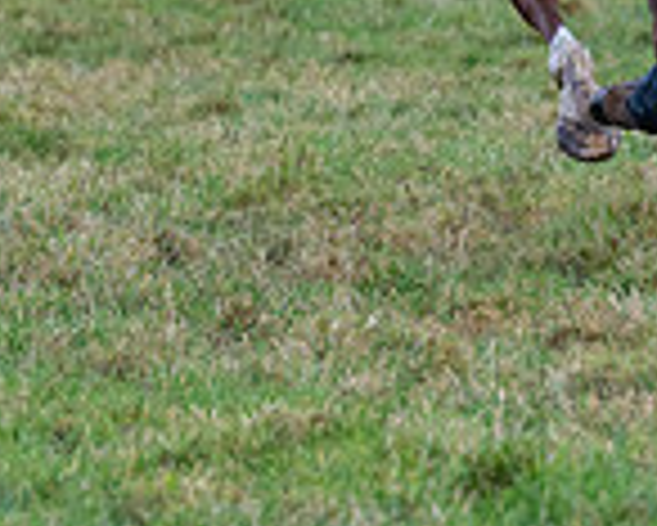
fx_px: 13932
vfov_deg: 2.2
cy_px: -477
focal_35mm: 716
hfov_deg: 2.7
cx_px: 663
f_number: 4
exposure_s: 1/500
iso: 800
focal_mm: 165
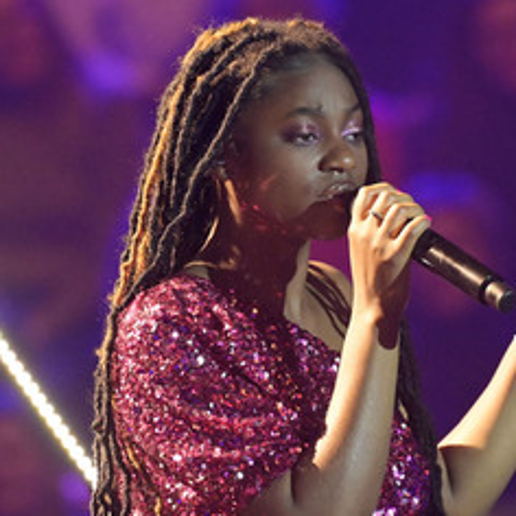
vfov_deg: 2.6
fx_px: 11485
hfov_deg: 2.6
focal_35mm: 681
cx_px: 344
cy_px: 306
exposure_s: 1/320
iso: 12800
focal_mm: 420
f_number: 5.6
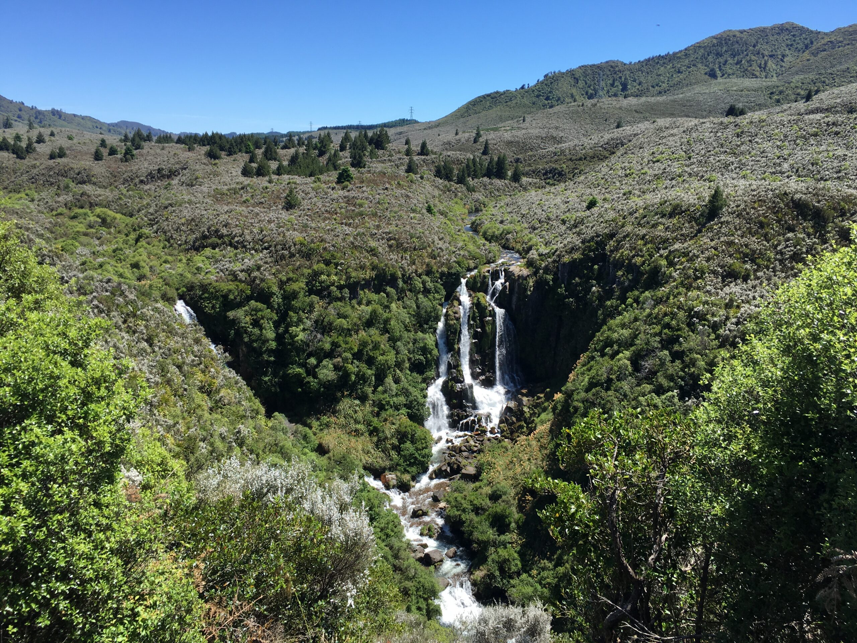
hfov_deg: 61.7
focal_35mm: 29
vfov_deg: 48.2
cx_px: 428
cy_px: 322
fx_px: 718
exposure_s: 1/927
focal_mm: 4.15
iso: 25
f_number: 2.2
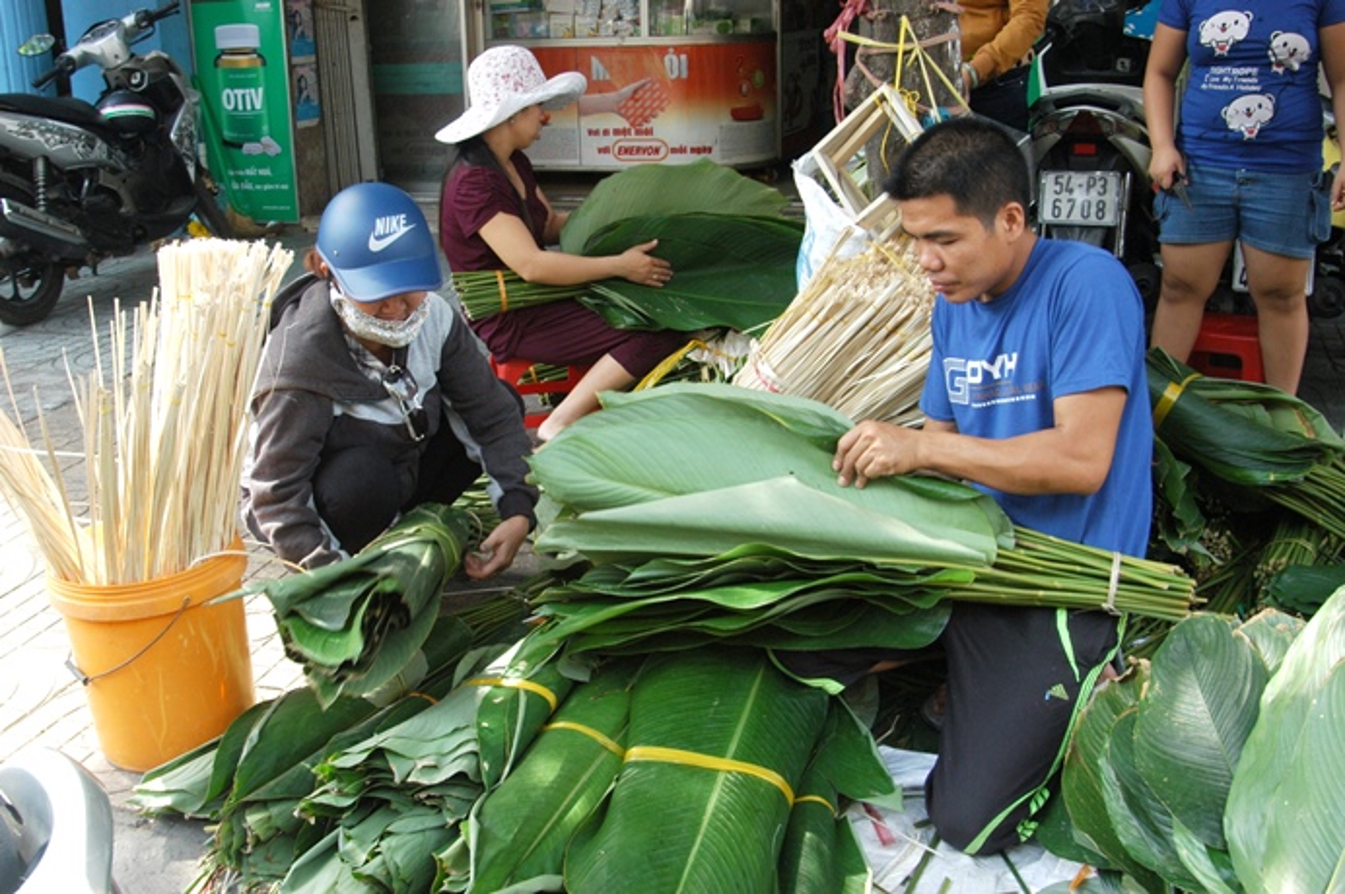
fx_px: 1344
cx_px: 672
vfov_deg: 36.8
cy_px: 447
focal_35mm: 36
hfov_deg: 53.2
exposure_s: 1/125
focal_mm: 24
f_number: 5.6
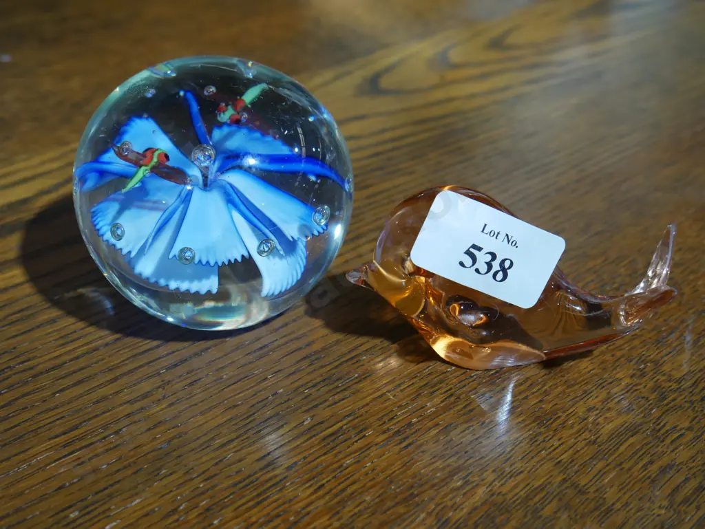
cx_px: 352
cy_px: 264
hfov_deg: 42.9
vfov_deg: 32.9
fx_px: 897
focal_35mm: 44
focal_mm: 22
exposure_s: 1/60
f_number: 4.7
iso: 640
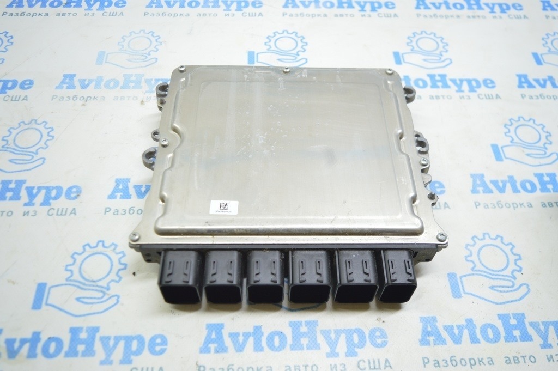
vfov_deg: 41.6
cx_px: 279
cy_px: 186
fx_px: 488
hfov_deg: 59.5
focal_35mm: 32
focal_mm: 21
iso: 400
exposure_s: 1/40
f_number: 3.8
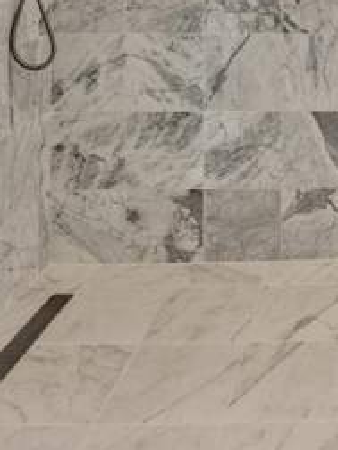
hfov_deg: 30.0
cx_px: 358
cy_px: -33
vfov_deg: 36.9
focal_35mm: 44
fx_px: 573
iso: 1600
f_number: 4.5
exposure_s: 1/100
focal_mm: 16
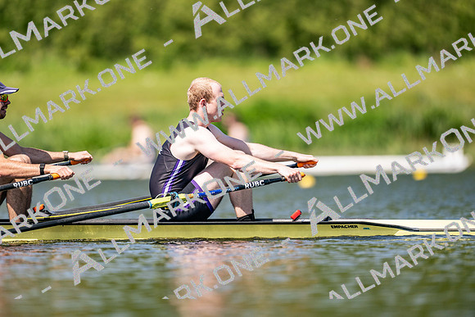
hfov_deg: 3.4
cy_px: 158
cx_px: 238
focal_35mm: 600
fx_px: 7918
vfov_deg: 2.3
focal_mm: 600
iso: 280
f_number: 4
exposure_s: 1/2500
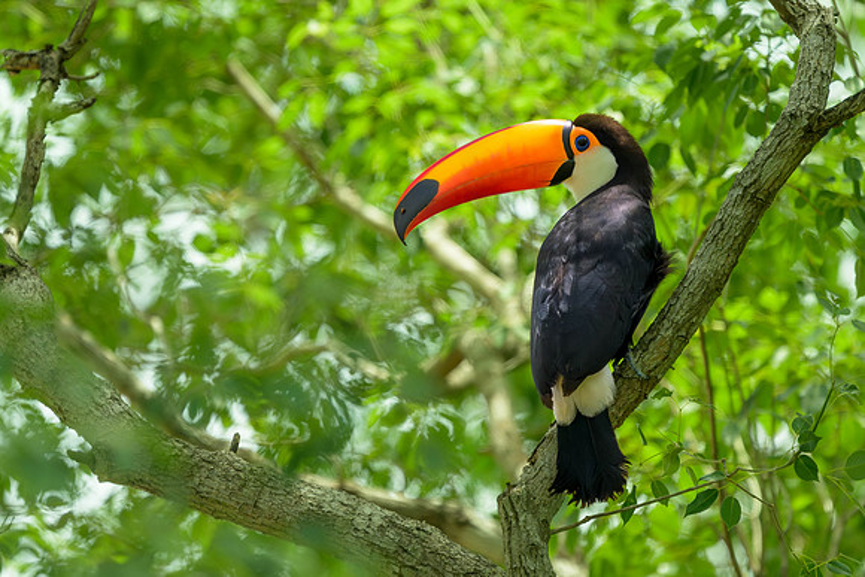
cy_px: 275
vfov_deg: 1.3
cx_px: 348
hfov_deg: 2.0
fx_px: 25161
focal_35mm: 1047
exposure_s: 1/2000
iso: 500
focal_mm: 560
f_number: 4
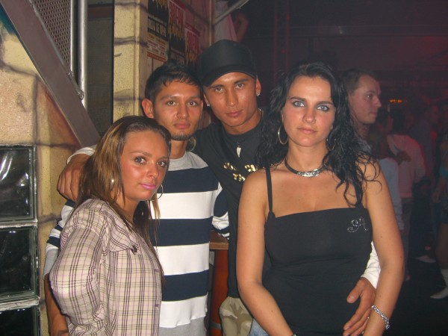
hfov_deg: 49.0
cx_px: 224
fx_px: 492
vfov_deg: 37.7
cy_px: 168
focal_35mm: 38
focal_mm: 7.9
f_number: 2.8
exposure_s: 1/60
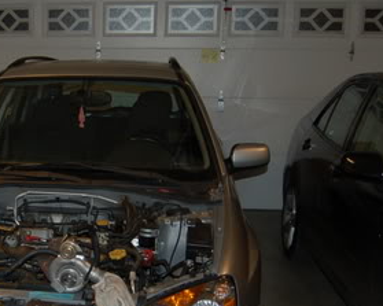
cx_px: 47
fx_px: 657
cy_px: 200
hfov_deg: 31.2
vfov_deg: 26.1
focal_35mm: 58
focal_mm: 18
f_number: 3.5
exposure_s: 1/60
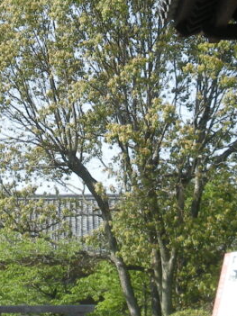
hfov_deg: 9.1
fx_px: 1480
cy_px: 77
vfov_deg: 12.2
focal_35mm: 162
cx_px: 25
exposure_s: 1/468
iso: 64
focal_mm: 7.9
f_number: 8
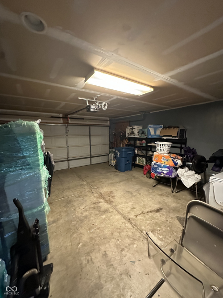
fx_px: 120
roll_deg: +0.6
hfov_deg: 85.7
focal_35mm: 14
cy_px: 149
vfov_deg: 102.1
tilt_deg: -6.6
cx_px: 112
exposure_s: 1/60
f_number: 2.2
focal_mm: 2.22
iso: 1000
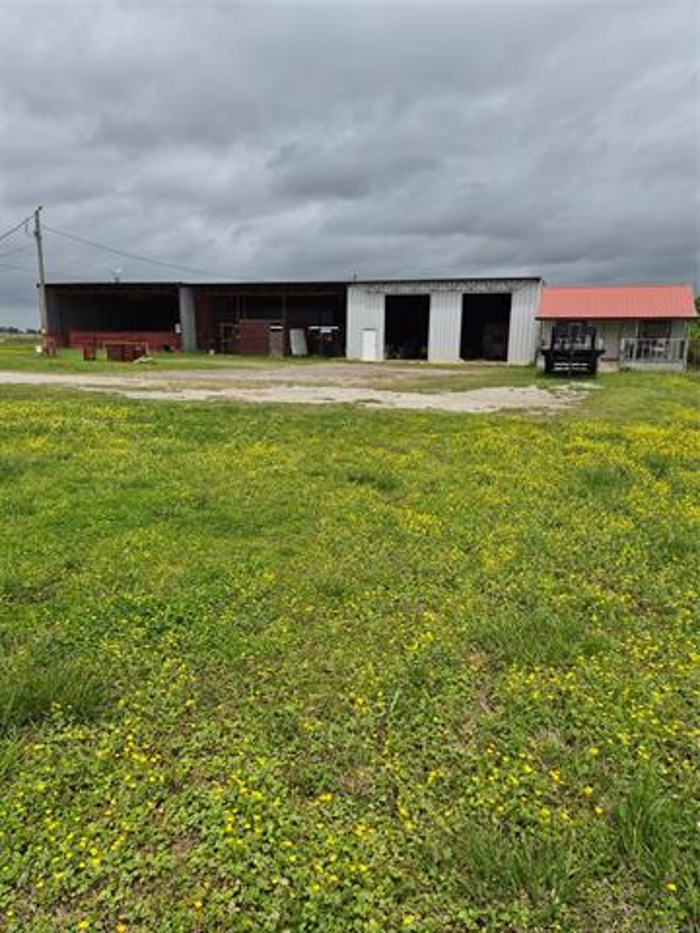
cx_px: 350
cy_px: 466
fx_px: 620
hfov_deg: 58.9
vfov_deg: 73.9
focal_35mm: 23
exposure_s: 1/7696
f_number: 1.8
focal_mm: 5.4
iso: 50
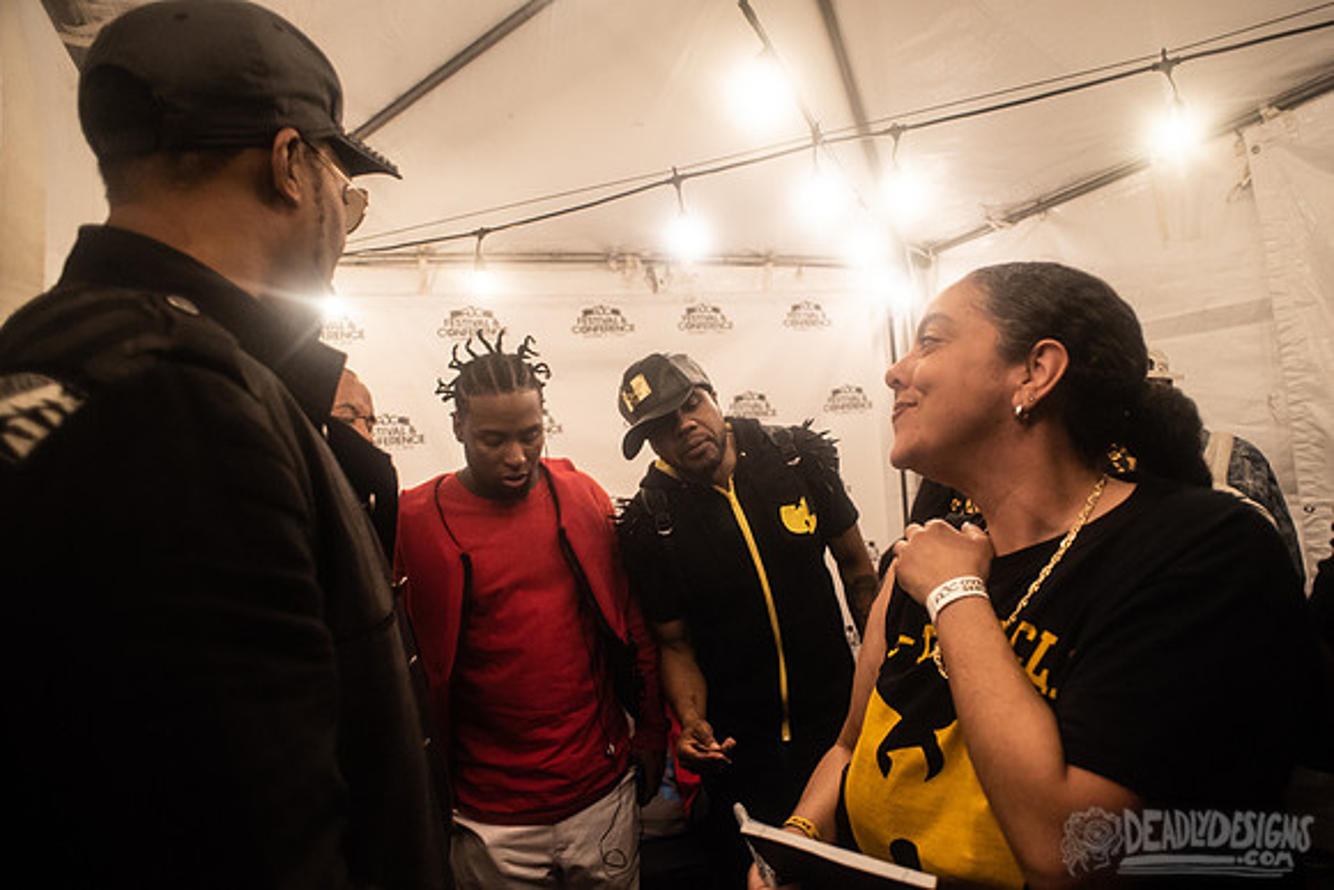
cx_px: 710
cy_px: 452
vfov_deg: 58.9
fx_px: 789
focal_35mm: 21
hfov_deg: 80.4
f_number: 3.5
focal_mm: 20
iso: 1600
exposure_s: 1/100
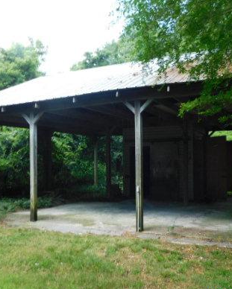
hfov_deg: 40.2
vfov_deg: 49.0
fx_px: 317
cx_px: 122
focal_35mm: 37
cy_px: 155
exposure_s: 1/160
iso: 125
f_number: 3
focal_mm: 4
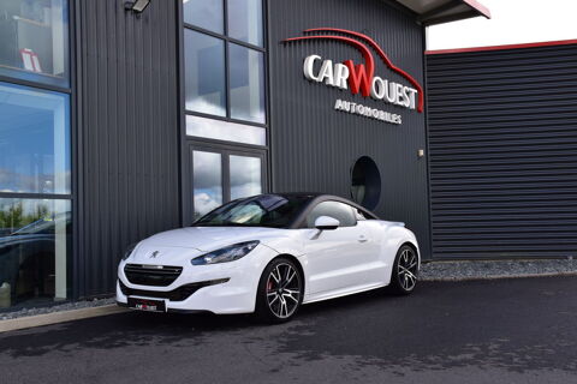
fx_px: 625
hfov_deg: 49.6
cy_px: 192
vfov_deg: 34.2
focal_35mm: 39
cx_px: 288
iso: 400
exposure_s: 1/250
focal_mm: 26
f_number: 10
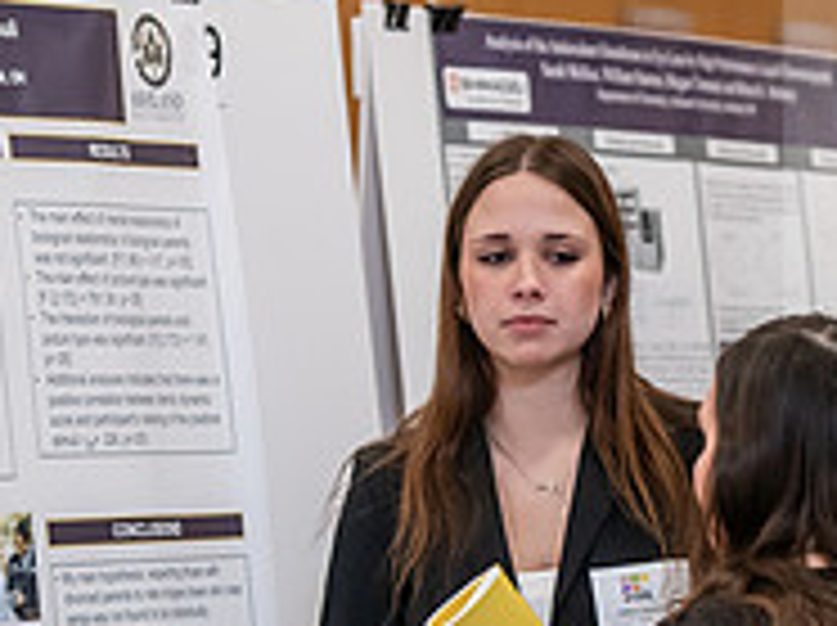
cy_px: 484
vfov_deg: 5.0
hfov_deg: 6.7
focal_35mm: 294
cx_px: 648
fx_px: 7100
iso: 1600
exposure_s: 1/200
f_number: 3.2
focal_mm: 98
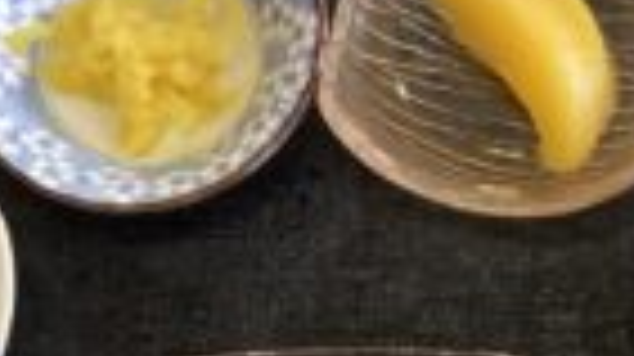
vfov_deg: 12.9
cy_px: 493
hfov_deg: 23.5
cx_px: 438
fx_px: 1512
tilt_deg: -77.2
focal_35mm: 90
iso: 320
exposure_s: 1/40
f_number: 2.4
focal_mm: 3.3
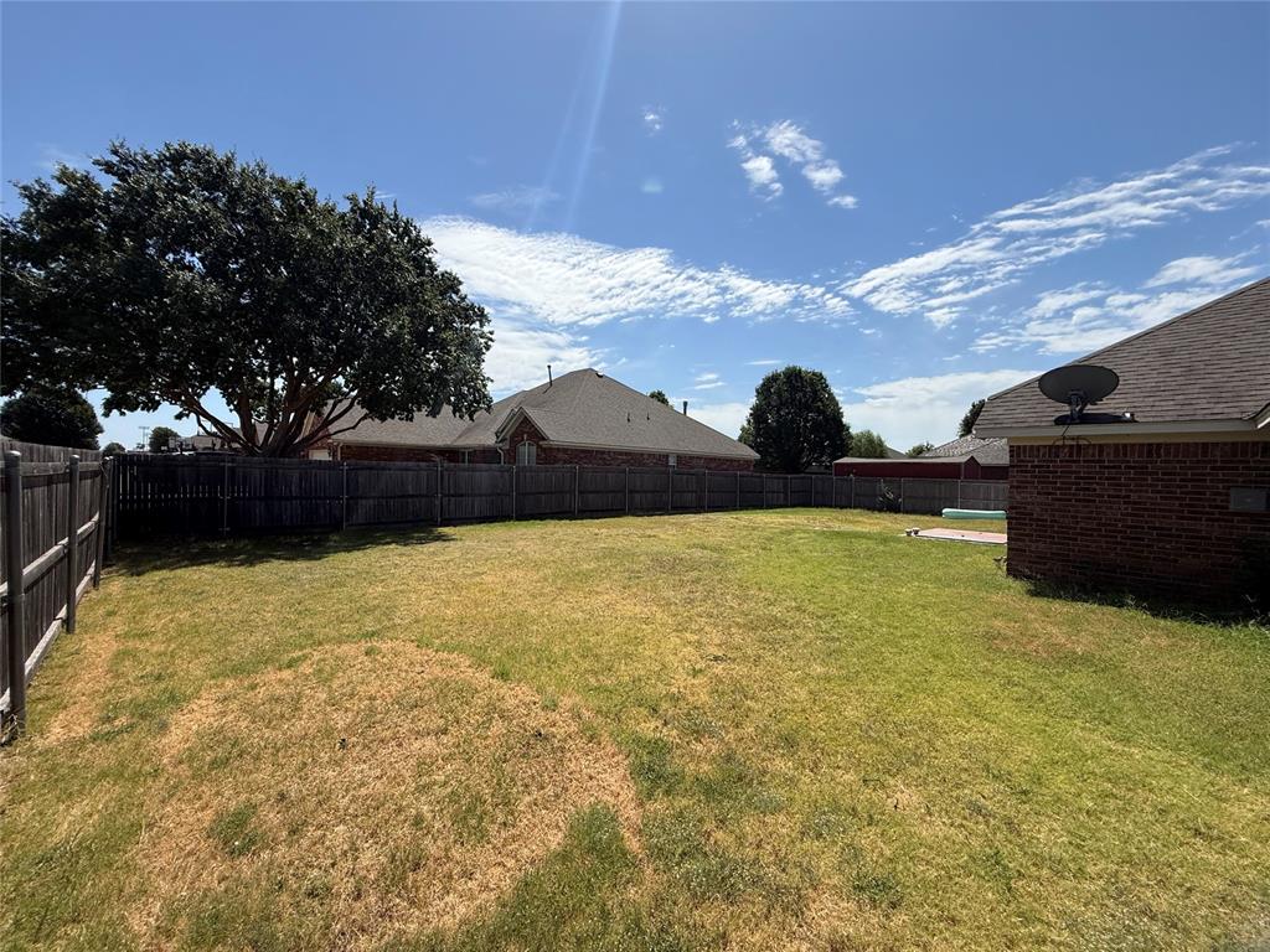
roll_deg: -2.0
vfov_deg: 85.7
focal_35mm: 14
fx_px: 514
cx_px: 635
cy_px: 476
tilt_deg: +0.3
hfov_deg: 102.1
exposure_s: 1/3460
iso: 50
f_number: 2.2
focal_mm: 2.22
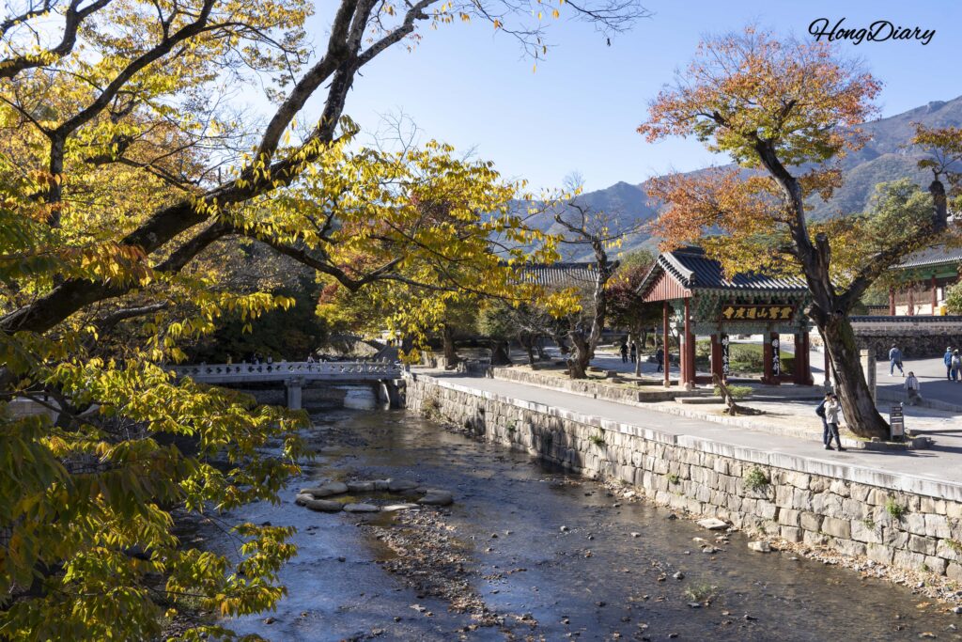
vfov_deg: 42.3
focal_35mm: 31
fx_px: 828
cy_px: 321
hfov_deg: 60.3
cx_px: 481
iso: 100
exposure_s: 1/160
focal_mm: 31
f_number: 6.3
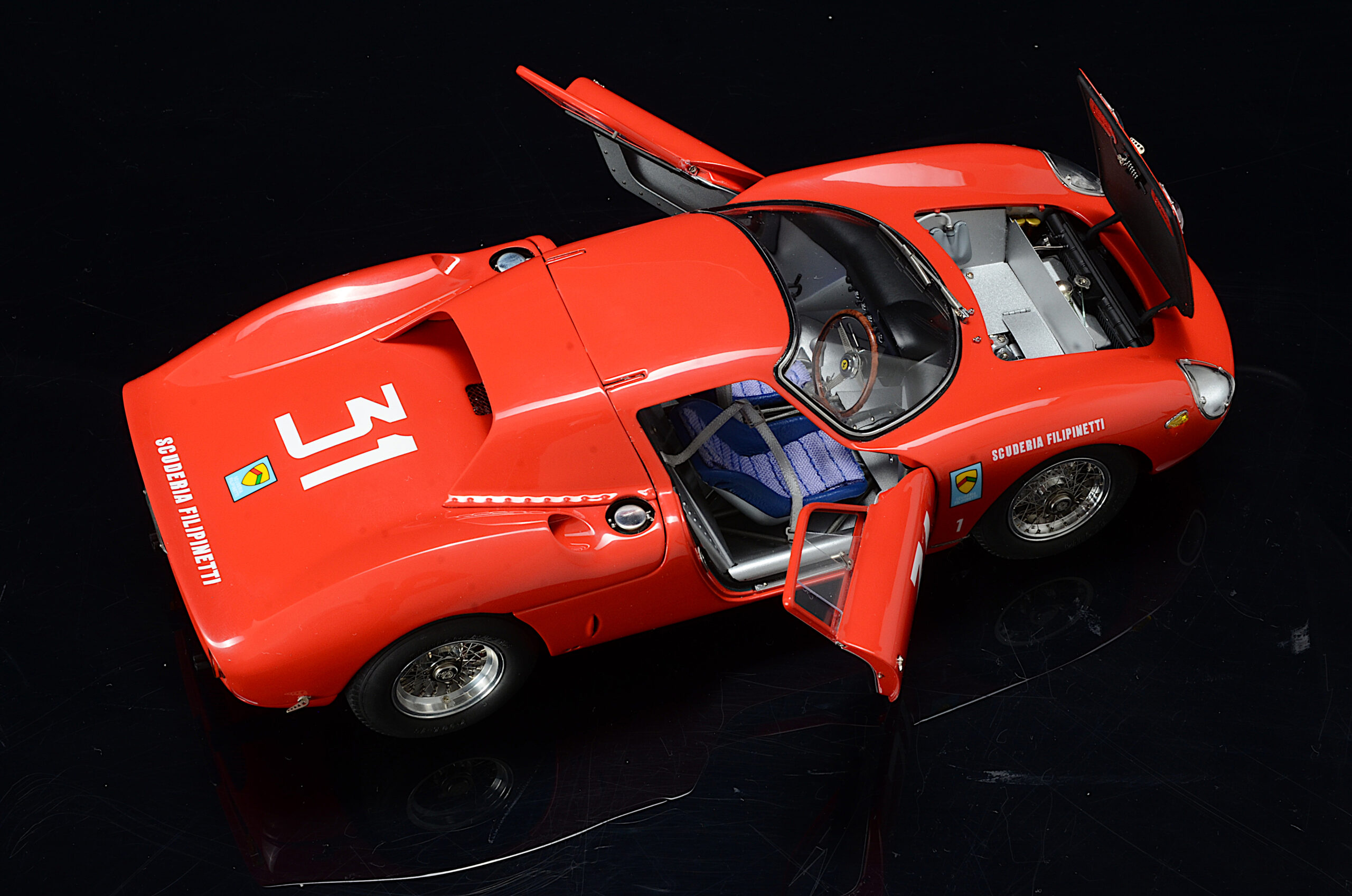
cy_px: 448
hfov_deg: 23.4
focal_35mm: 87
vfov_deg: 15.6
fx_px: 3261
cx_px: 676
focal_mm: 58
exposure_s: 1/5
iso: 400
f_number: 22
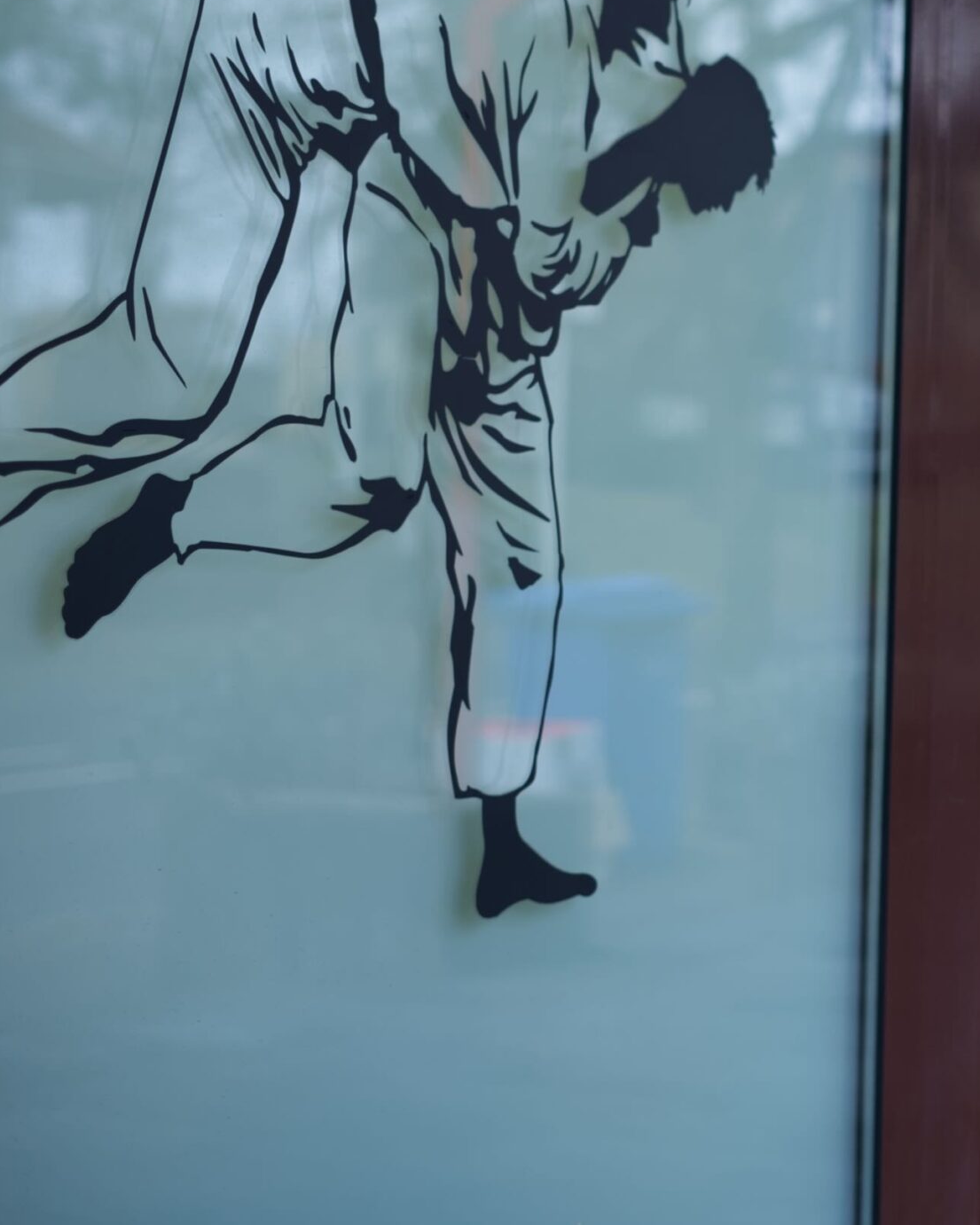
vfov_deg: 21.9
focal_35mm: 87
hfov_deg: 17.2
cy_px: 488
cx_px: 1034
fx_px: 3154
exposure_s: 1/60
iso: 125
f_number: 2.5
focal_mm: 50
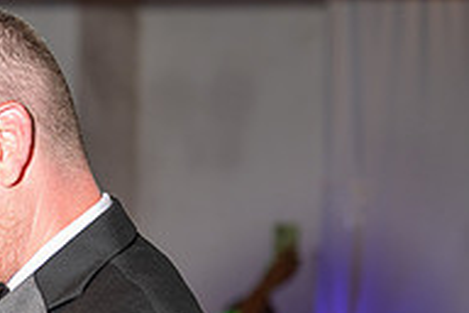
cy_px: 451
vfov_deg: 6.4
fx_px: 2749
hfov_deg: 9.5
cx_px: -195
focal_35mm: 211
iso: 500
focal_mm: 70
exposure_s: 1/200
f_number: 3.2
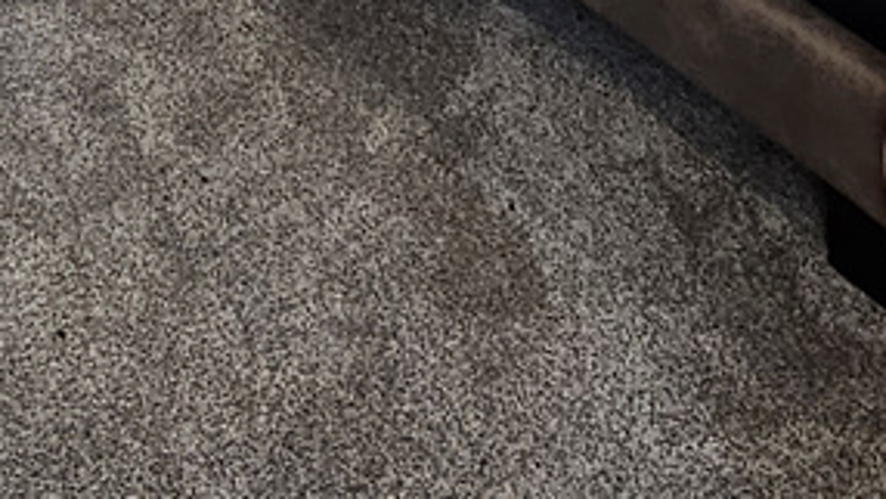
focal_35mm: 76
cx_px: 310
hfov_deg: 27.7
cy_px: -731
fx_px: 1786
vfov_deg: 12.3
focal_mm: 2.2
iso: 200
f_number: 2.2
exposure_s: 1/60
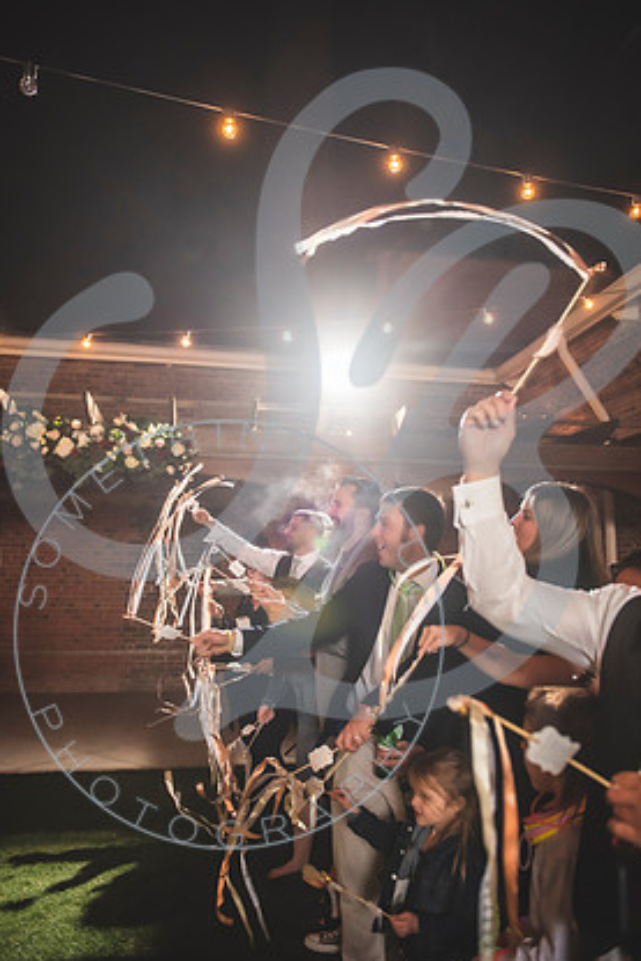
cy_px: 459
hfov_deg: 49.6
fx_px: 694
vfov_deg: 69.3
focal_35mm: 26
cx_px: 333
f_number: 2.8
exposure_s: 1/200
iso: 1000
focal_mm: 24
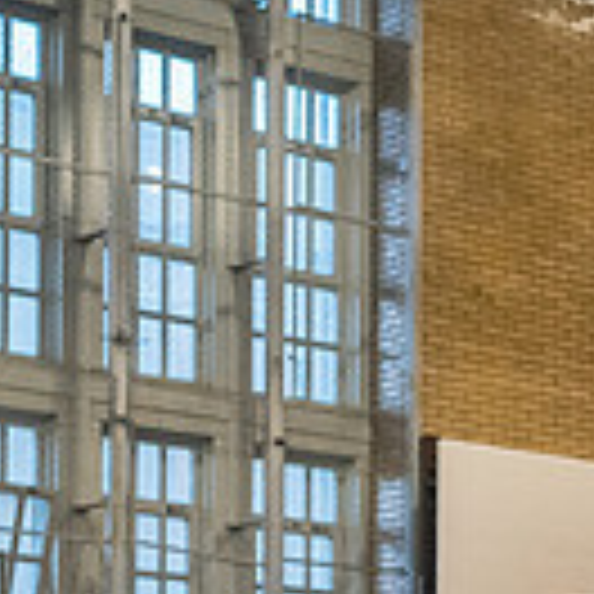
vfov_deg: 11.7
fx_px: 2796
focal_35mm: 144
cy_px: 821
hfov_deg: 11.9
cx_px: 666
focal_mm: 35
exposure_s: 1/400
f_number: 4
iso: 6400
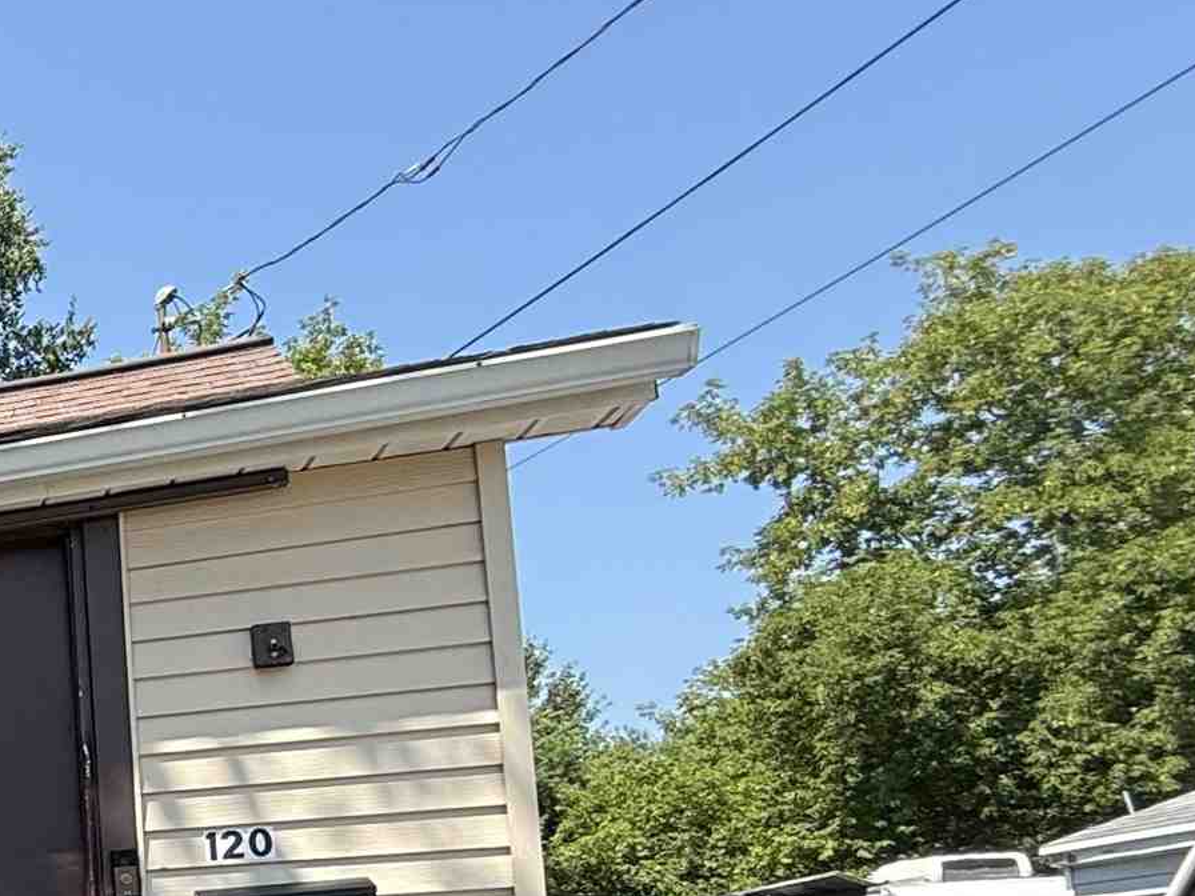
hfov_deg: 25.5
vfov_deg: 27.9
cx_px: -732
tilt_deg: +3.9
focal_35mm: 48
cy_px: 955
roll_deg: +2.1
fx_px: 1657
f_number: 2.2
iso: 20
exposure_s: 1/256
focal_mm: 2.22
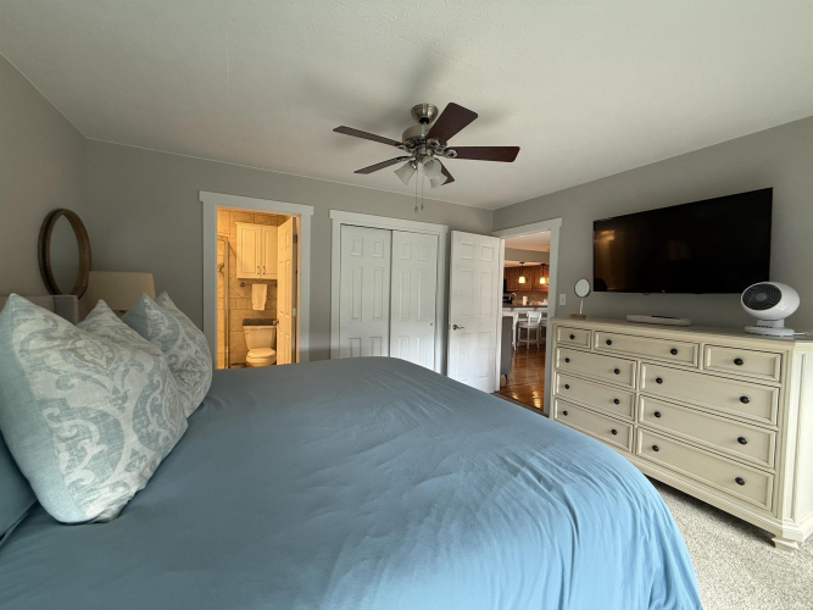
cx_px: 406
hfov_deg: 102.1
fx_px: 329
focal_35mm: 14
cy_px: 305
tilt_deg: -2.4
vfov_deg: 85.7
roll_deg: -1.6
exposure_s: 1/120
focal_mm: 2.22
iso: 320
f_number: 2.2
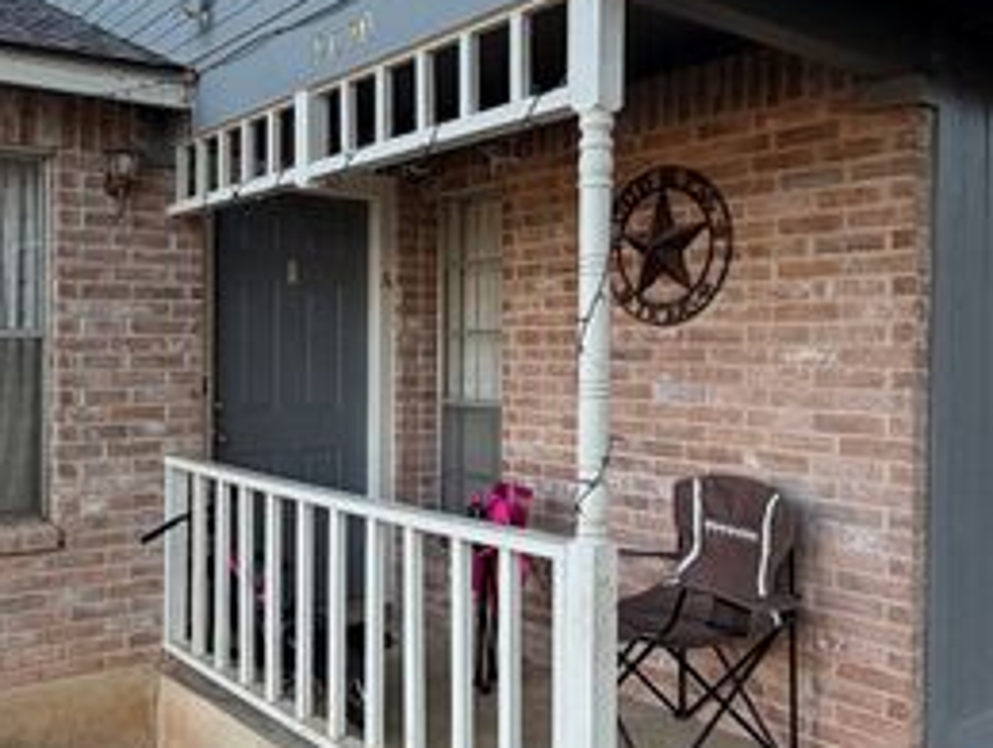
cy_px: 362
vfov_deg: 39.7
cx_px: 387
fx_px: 1034
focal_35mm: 36
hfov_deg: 50.9
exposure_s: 1/130
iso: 64
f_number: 2.2
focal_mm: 2.22
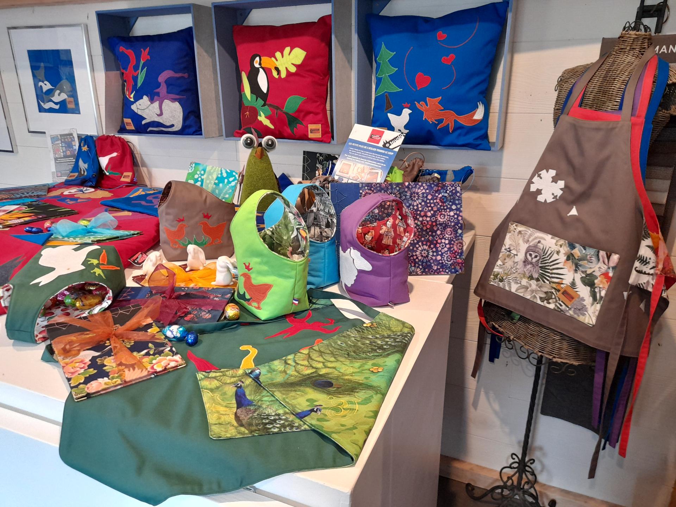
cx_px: 338
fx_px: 488
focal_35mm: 25
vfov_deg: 54.9
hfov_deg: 69.4
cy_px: 254
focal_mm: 4.6
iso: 400
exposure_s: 1/33
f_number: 2
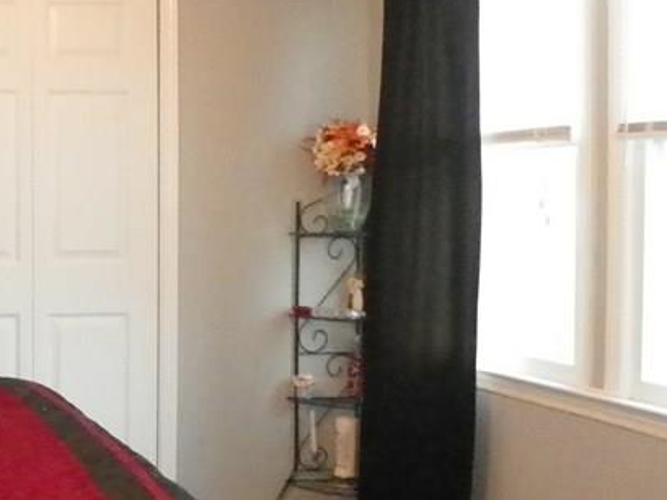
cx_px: -104
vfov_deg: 22.6
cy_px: 267
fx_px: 1253
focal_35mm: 65
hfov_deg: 26.9
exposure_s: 1/30
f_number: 2.8
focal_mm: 4.6
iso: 800
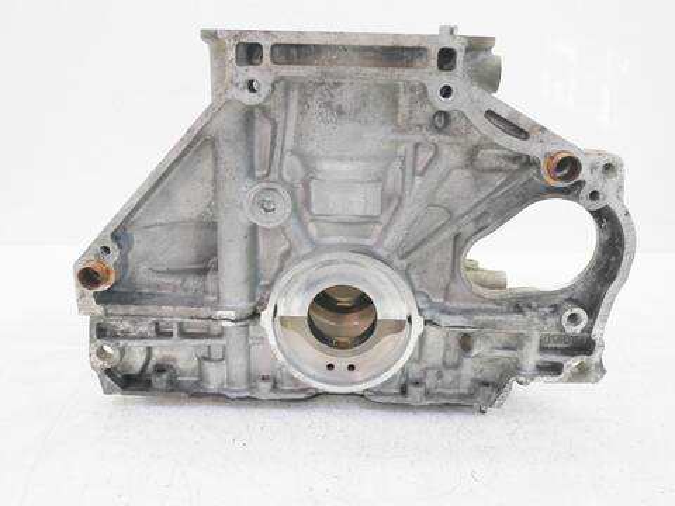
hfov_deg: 60.0
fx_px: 585
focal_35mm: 30
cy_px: 253
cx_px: 338
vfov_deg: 46.8
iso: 320
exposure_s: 1/60
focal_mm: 15
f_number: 3.8
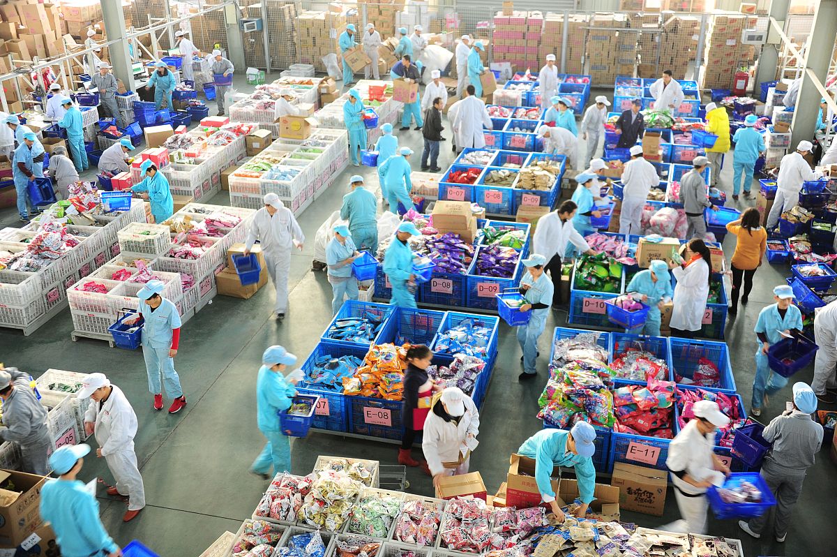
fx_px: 836
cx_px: 418
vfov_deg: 36.8
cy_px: 278
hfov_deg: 53.2
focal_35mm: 36
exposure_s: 1/30
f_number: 5.6
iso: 1000
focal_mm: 36
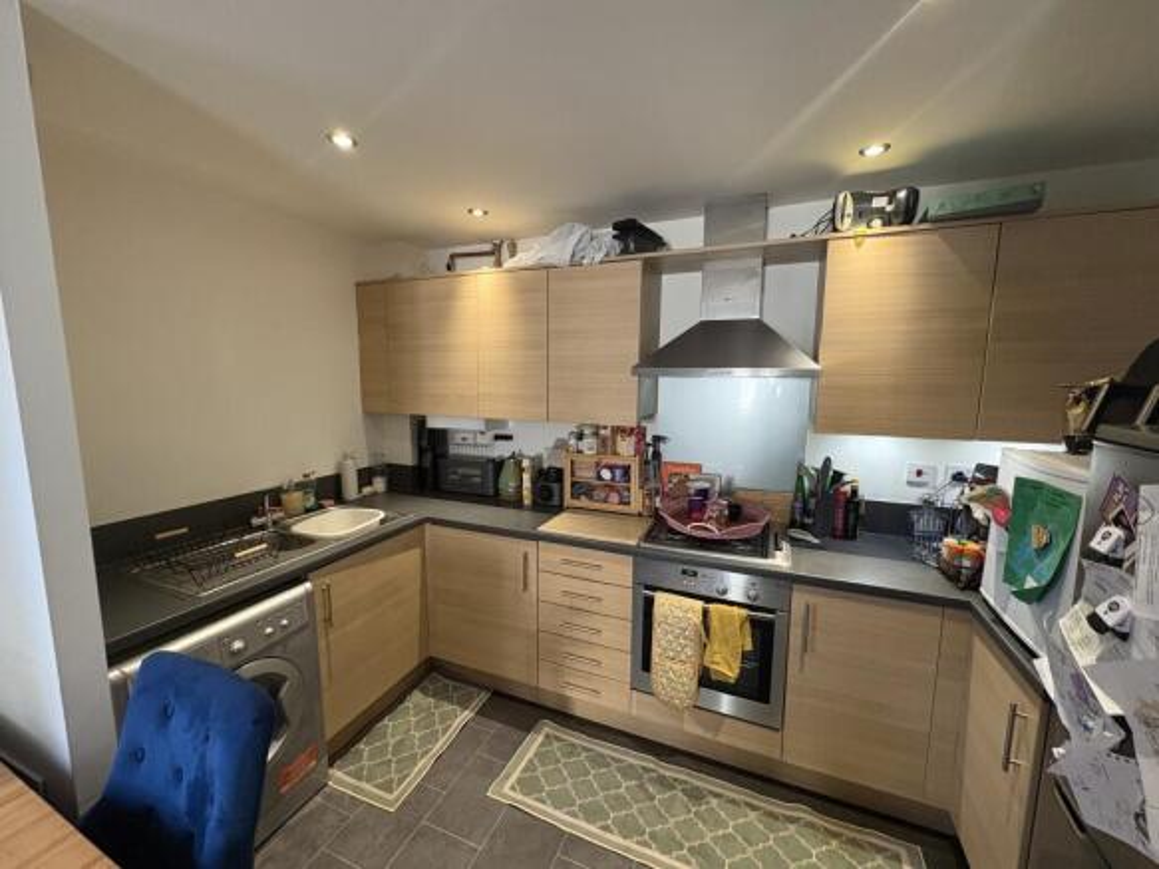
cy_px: 434
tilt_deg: -5.8
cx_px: 580
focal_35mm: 14
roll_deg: +0.5
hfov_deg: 102.1
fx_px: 469
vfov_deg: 85.7
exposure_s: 1/50
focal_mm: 2.22
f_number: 2.2
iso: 200
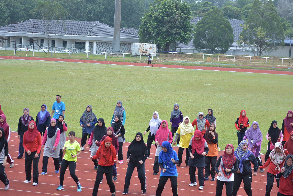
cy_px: 98
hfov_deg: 19.4
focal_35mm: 105
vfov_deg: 13.1
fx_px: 855
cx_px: 146
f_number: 2.8
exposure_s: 1/200
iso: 100
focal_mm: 70
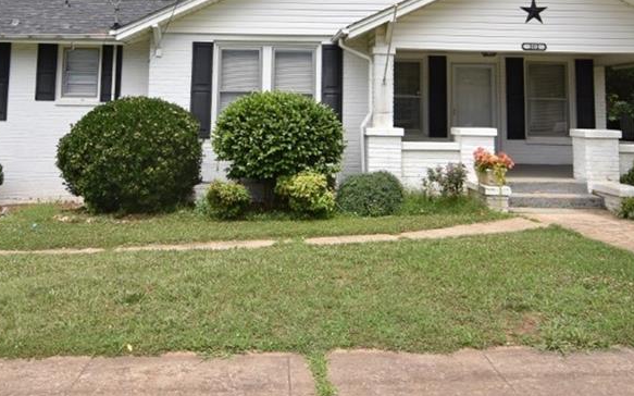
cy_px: 55
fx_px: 603
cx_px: 262
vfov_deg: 34.7
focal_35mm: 35
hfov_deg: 55.2
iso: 360
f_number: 8
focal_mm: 13
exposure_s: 1/500
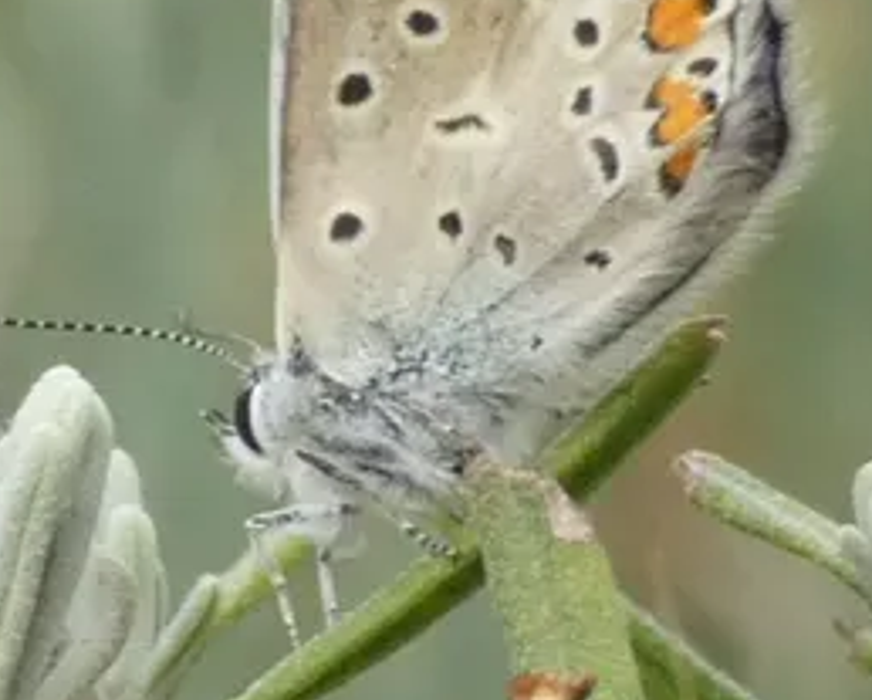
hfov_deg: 5.6
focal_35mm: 348
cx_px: 531
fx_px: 8991
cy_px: 125
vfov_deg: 4.5
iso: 160
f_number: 5.3
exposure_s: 1/60
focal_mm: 25.8
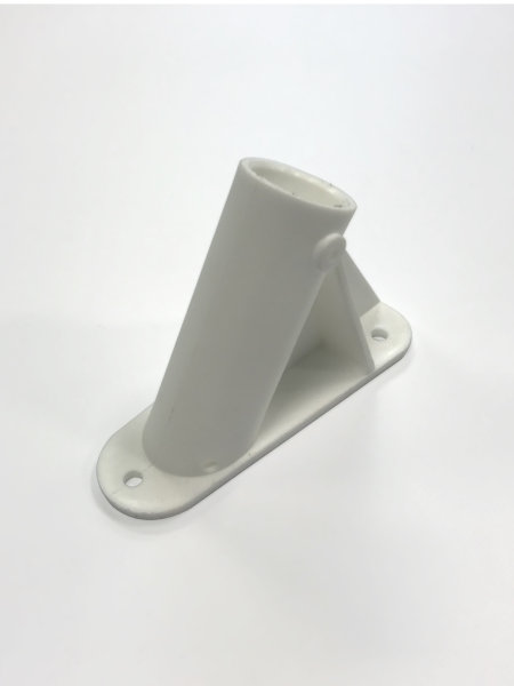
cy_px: 343
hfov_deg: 49.7
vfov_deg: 63.4
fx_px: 554
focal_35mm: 28
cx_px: 257
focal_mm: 3.99
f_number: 1.8
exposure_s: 1/100
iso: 32
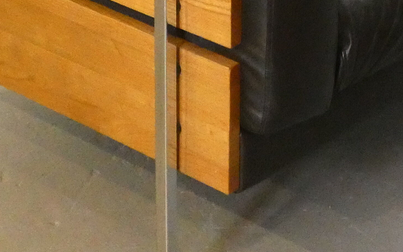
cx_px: 230
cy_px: -119
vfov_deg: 7.6
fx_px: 1867
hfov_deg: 12.3
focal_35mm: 170
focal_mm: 8.6
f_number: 3.8
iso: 1600
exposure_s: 1/60
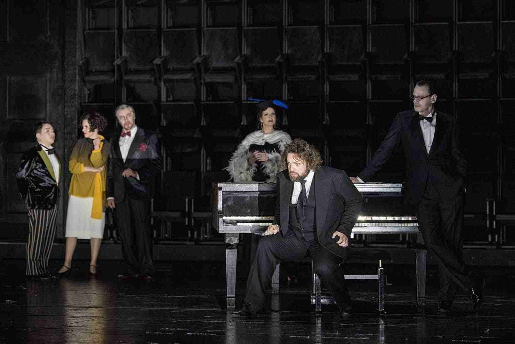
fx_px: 1788
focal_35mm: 125
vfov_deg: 11.0
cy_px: 172
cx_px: 258
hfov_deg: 16.4
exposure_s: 1/160
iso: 4000
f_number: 3.2
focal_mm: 125
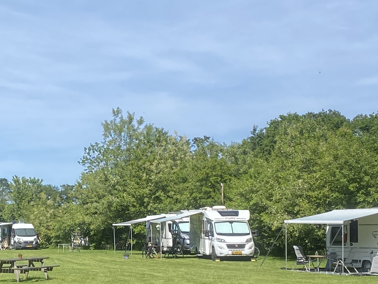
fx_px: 994
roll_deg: +0.2
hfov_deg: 21.4
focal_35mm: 91
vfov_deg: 16.2
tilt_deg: +1.0
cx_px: 107
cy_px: 205
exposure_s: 1/3040
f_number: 1.8
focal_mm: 4.25
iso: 32
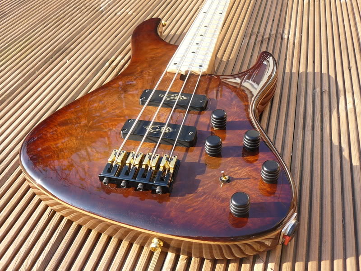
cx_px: 180
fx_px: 375
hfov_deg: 51.4
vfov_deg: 39.7
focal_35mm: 36
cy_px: 136
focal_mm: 6
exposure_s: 1/100
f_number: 4
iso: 100
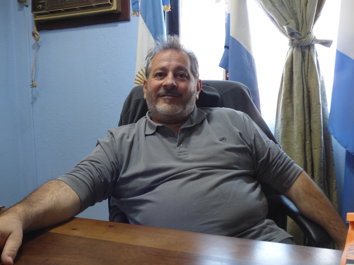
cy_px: 132
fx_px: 378
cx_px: 177
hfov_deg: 50.1
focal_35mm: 37
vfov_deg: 38.7
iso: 400
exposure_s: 1/15
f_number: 3.5
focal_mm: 6.47
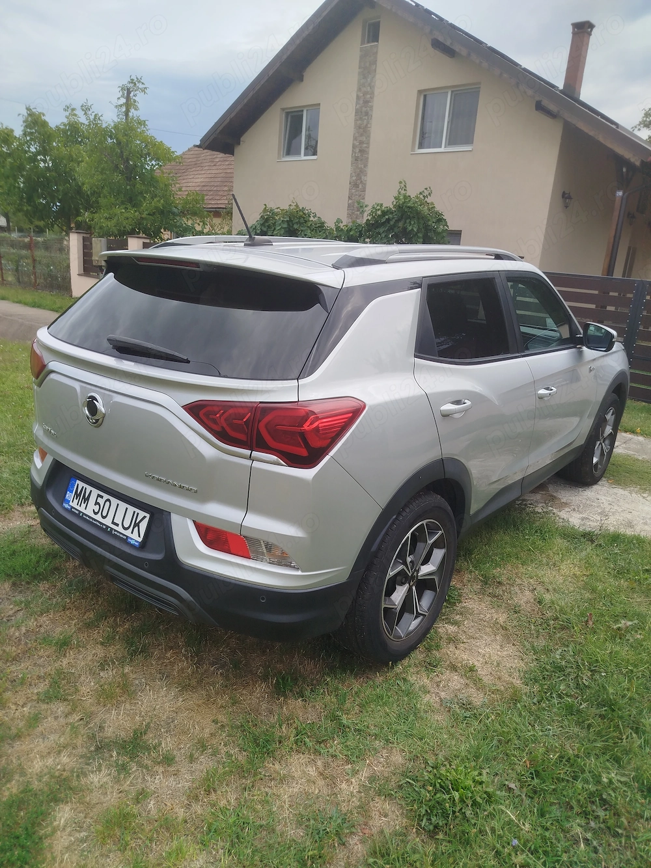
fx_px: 602
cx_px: 326
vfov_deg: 71.6
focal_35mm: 24
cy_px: 434
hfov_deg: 56.8
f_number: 1.7
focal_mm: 5.31
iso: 50
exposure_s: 1/625
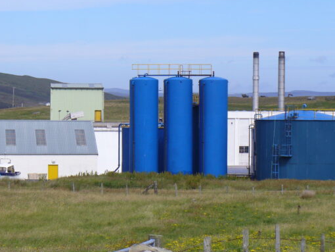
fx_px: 1394
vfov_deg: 10.3
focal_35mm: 144
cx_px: 146
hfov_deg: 13.7
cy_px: 161
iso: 80
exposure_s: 1/320
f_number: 7
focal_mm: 16.1
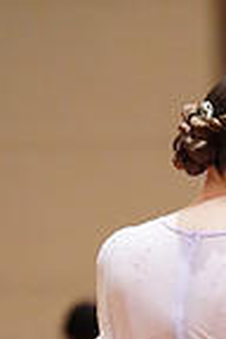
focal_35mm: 574
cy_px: 626
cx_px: 380
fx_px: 5405
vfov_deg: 3.6
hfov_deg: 2.4
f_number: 2.8
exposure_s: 1/320
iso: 4000
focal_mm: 143
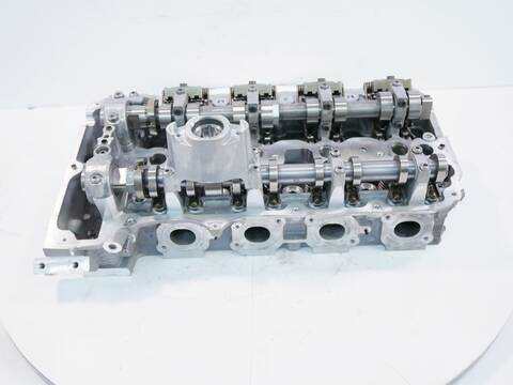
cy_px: 192
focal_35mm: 34
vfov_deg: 41.8
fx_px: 504
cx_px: 256
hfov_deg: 54.0
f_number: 4
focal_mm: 17
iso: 250
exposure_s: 1/60
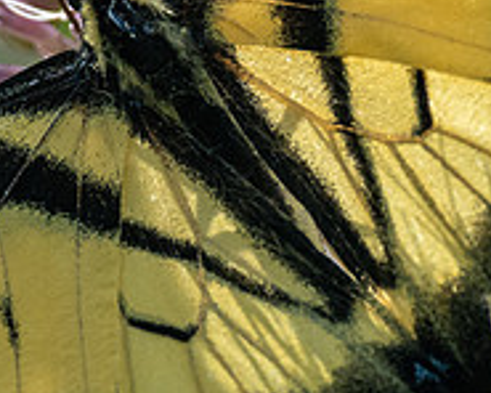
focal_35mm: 1354
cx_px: 242
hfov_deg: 1.4
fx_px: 19676
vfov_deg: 1.1
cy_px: 97
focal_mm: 250
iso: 800
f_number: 8
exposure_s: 1/1000
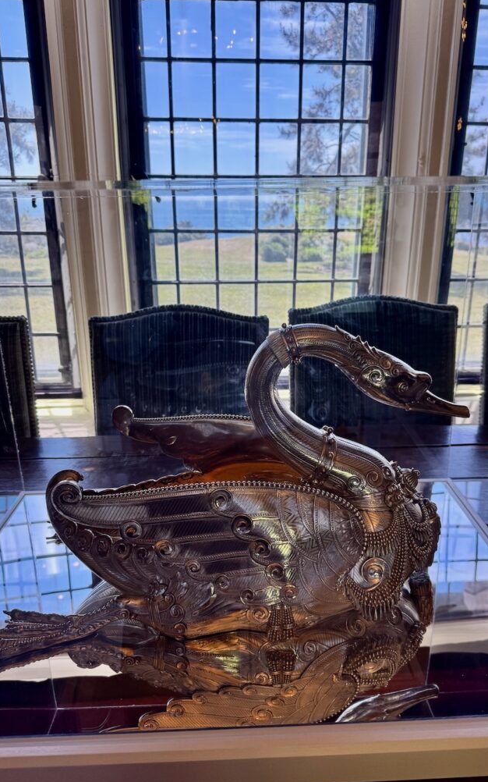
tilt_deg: -19.0
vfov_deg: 70.4
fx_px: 553
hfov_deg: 47.6
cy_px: 386
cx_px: 260
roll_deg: +0.4
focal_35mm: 26
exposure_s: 1/120
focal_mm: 6.76
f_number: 1.78
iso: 125
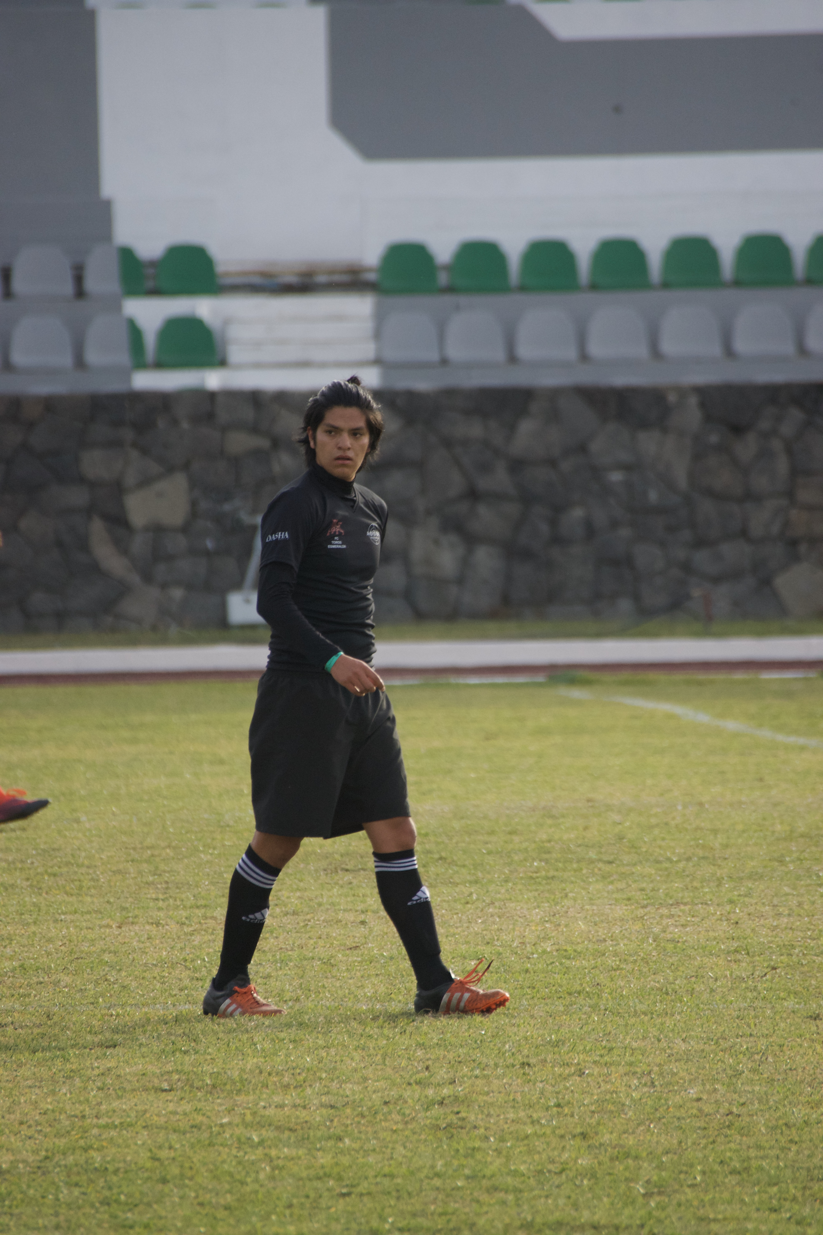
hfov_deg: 3.1
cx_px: 412
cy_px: 618
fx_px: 15430
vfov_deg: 4.6
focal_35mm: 450
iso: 500
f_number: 5.6
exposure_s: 1/1000
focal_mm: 300
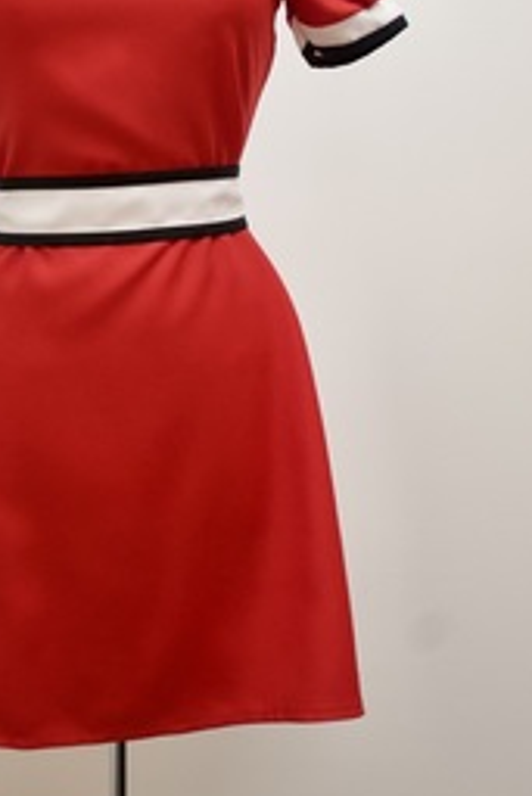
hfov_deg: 17.2
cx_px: 143
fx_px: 1749
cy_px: 149
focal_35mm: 79
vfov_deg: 25.2
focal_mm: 30
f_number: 4
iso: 800
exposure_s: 1/80
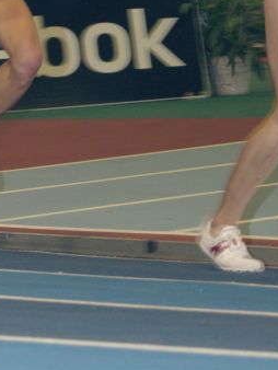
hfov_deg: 6.0
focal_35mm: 249
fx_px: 2664
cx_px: -3
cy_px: -22
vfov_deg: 7.9
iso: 800
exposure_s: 1/125
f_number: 6.3
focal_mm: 73
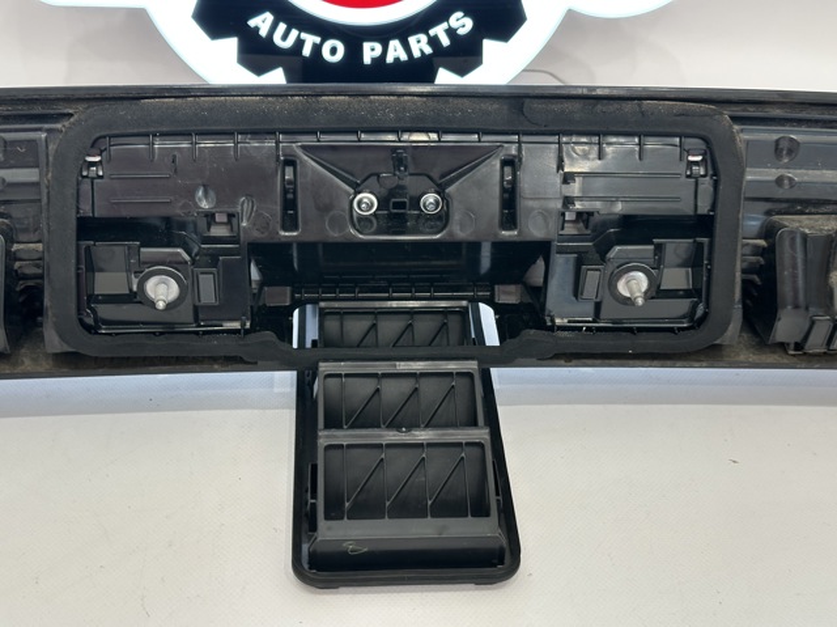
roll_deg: -1.7
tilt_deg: -37.9
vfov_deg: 30.2
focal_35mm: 48
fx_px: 1160
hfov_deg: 39.7
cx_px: 418
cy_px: 314
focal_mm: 6.86
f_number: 1.78
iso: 100
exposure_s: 1/60
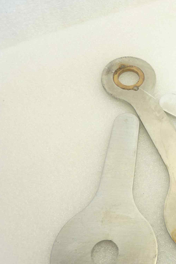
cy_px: 153
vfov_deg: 44.4
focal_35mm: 44
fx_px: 323
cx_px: 219
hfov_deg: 26.6
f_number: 3.3
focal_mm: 4.1
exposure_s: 1/25
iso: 80
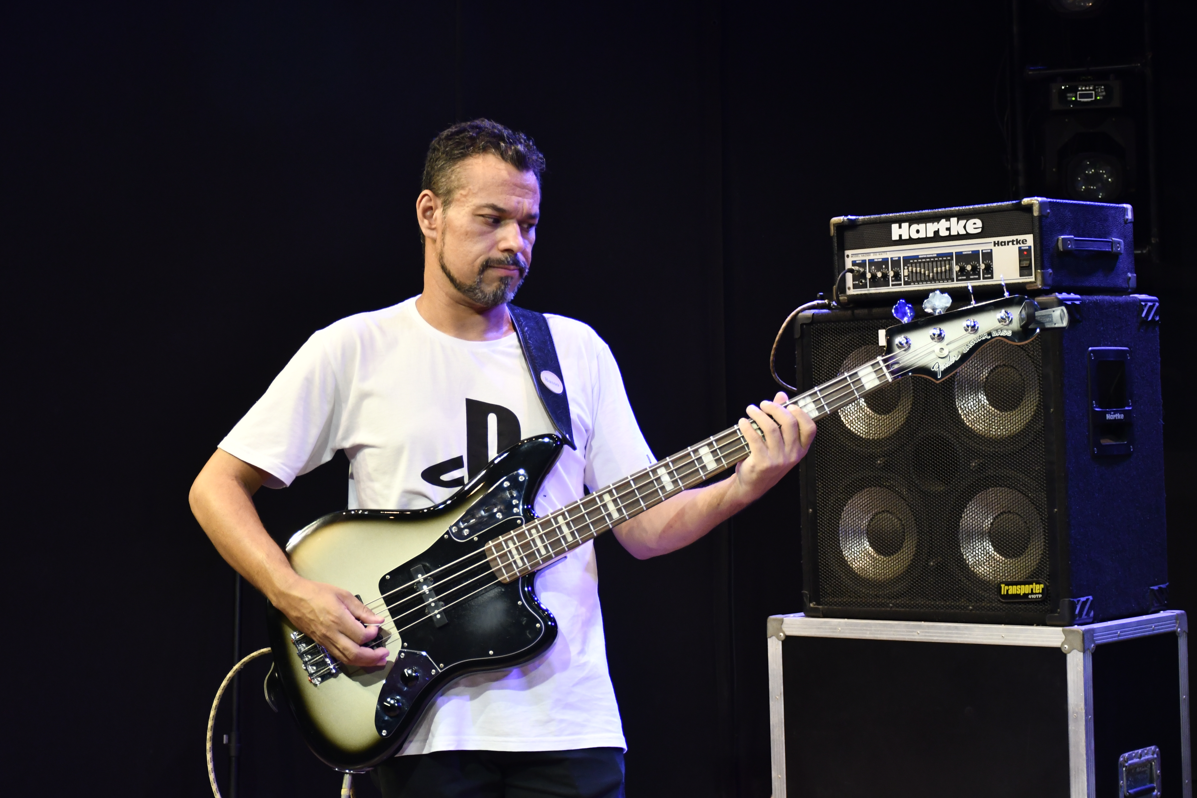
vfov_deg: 20.3
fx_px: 2228
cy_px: 399
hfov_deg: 30.1
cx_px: 598
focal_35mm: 67
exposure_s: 1/125
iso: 1250
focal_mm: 45
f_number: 4.5
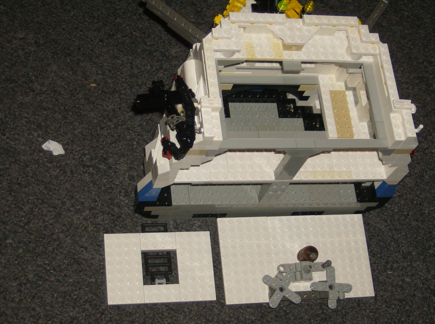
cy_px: 162
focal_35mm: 70
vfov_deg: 20.9
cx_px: 218
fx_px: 878
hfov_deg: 27.8
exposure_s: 1/91.3
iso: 200
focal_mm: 11.6
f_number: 3.7
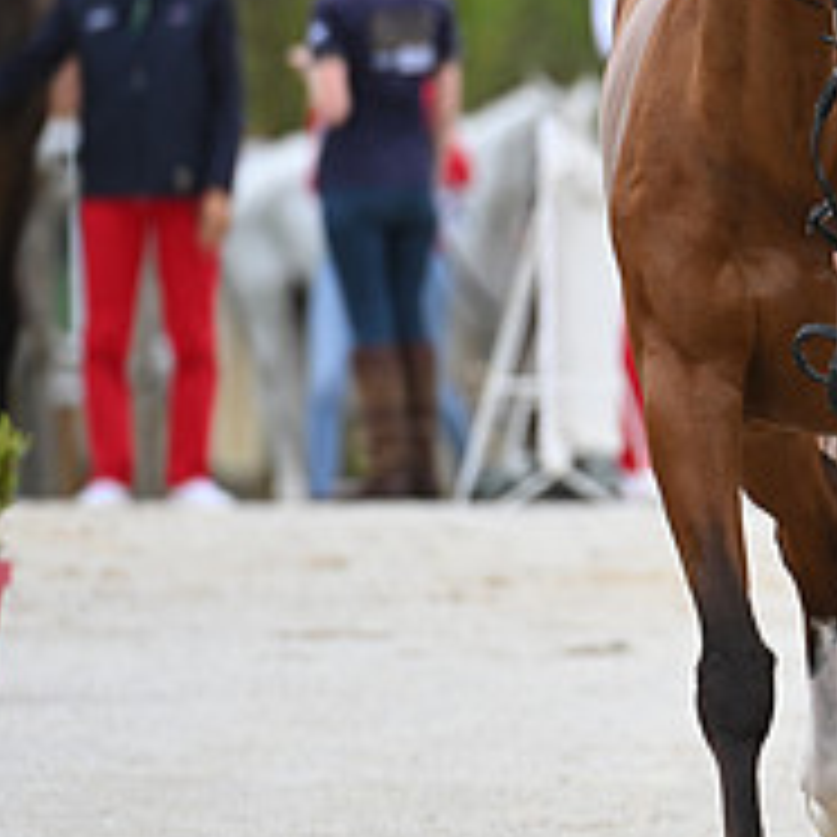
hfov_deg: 1.6
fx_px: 29052
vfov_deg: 1.7
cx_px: 1256
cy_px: 259
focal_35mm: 1062
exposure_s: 1/1600
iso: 720
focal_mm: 400
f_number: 5.6
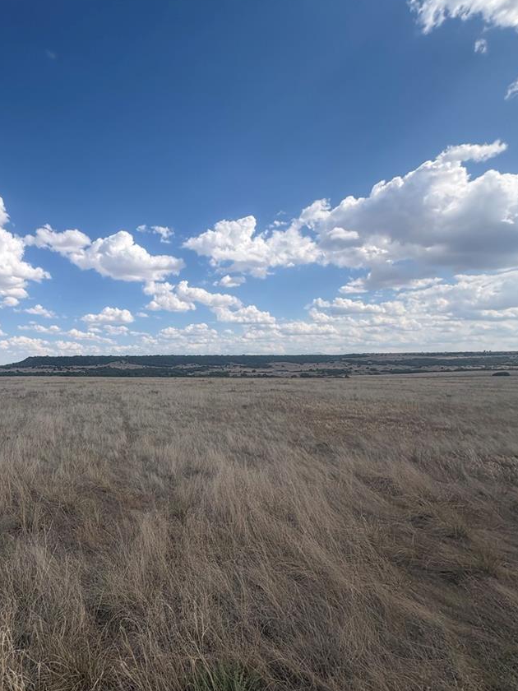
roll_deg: -0.8
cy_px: 376
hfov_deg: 63.6
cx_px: 157
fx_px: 399
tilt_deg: -0.1
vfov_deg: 81.6
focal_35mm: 20
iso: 50
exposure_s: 1/3247
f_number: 2.2
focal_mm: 2.22
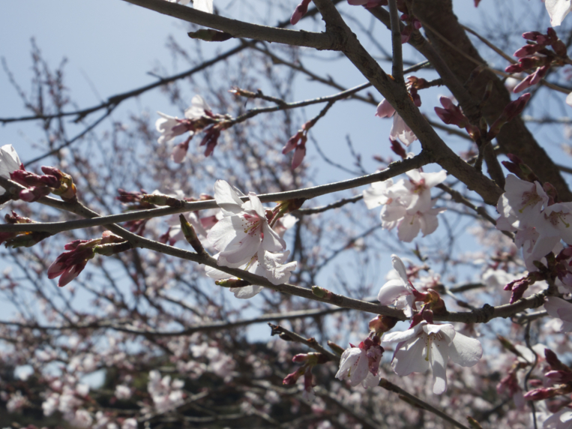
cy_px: 218
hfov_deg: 43.9
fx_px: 710
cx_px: 281
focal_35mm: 43
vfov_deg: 33.6
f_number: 4.5
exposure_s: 1/1250
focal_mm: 7.5
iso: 125
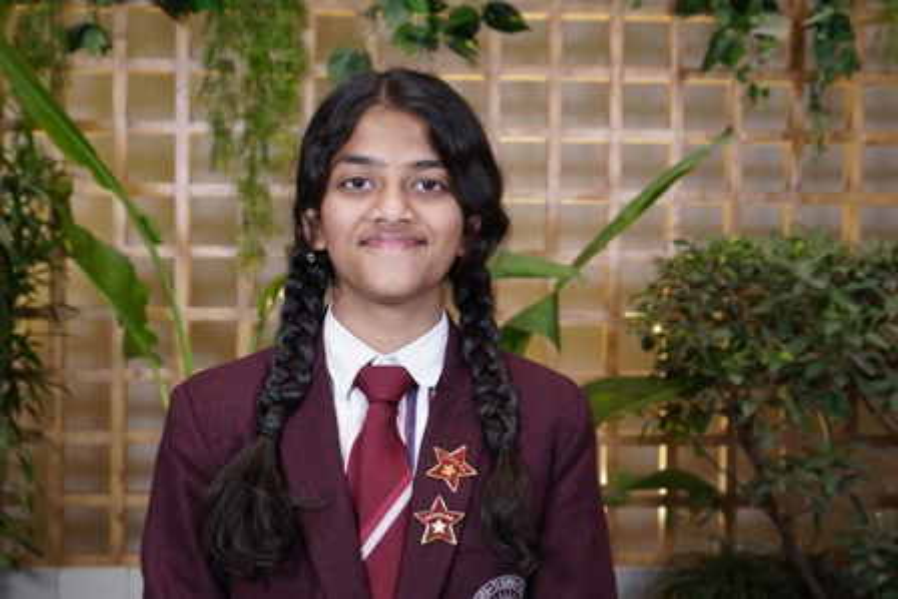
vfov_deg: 24.6
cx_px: 449
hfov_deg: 36.2
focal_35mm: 55
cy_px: 300
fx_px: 1372
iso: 320
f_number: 4
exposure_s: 1/80
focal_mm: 37
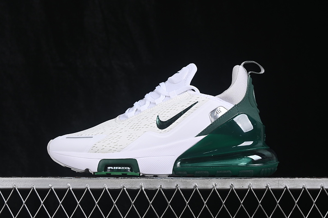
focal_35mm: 75
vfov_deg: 18.2
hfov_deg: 27.0
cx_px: 164
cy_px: 109
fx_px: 683
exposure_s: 1/80
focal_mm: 50
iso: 160
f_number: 8
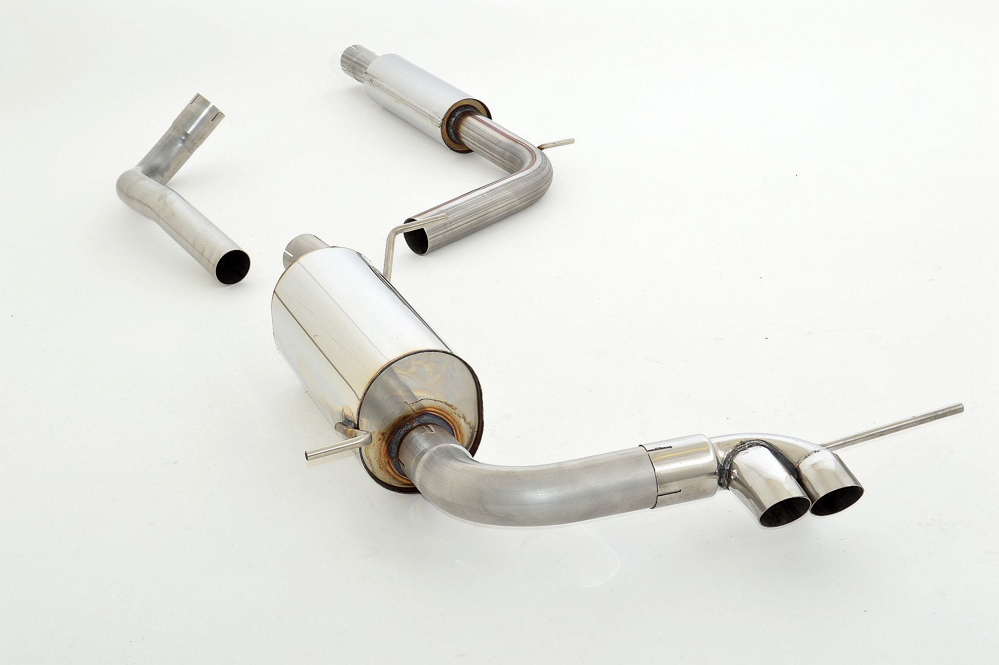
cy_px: 332
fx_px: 1664
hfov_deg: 33.4
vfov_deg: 22.6
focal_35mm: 60
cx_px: 500
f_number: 10
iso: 200
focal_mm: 40
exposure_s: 1/200
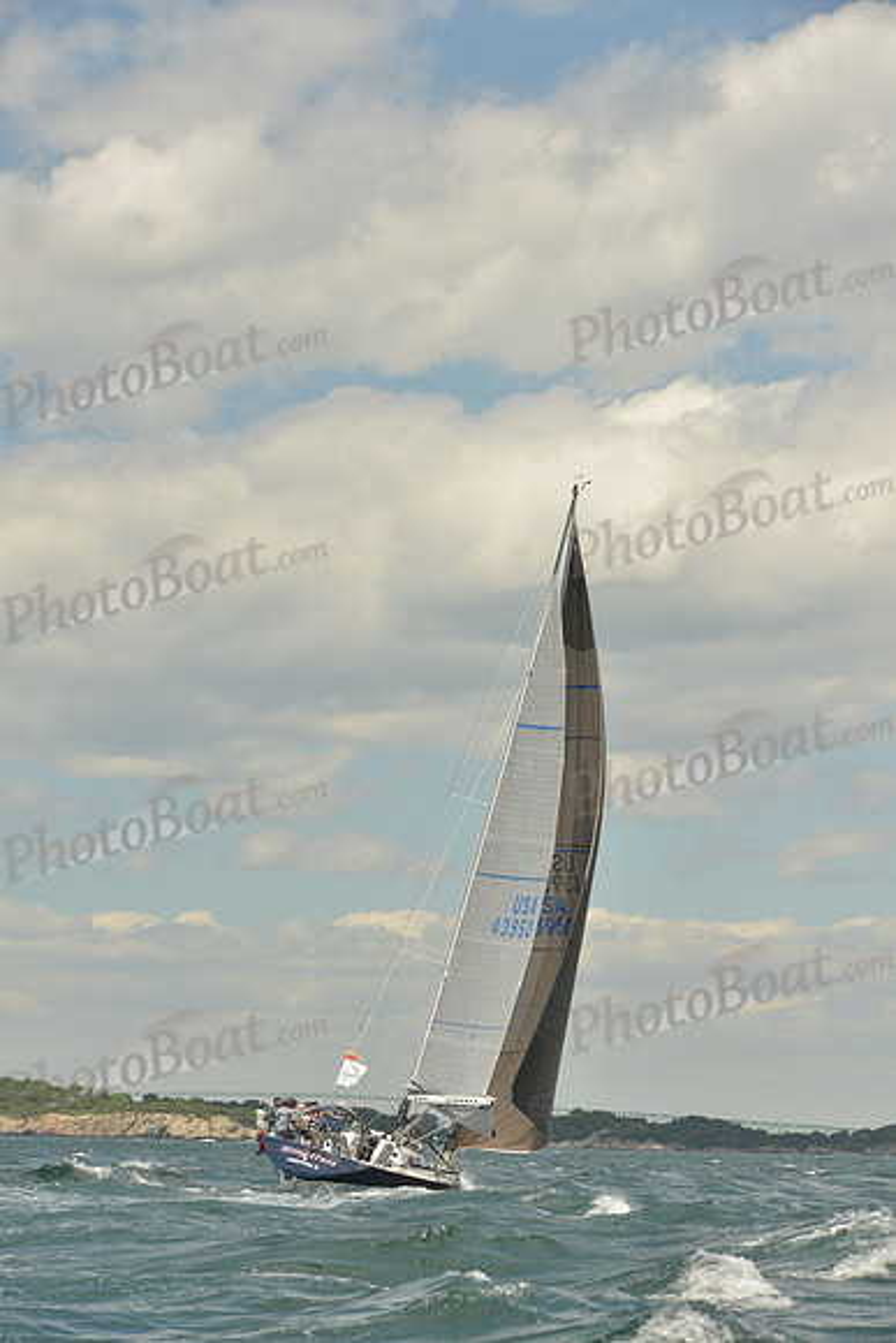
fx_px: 3917
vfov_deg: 19.5
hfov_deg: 13.0
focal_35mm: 105
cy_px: 672
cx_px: 448
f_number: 7.1
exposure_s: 1/800
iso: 400
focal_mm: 105
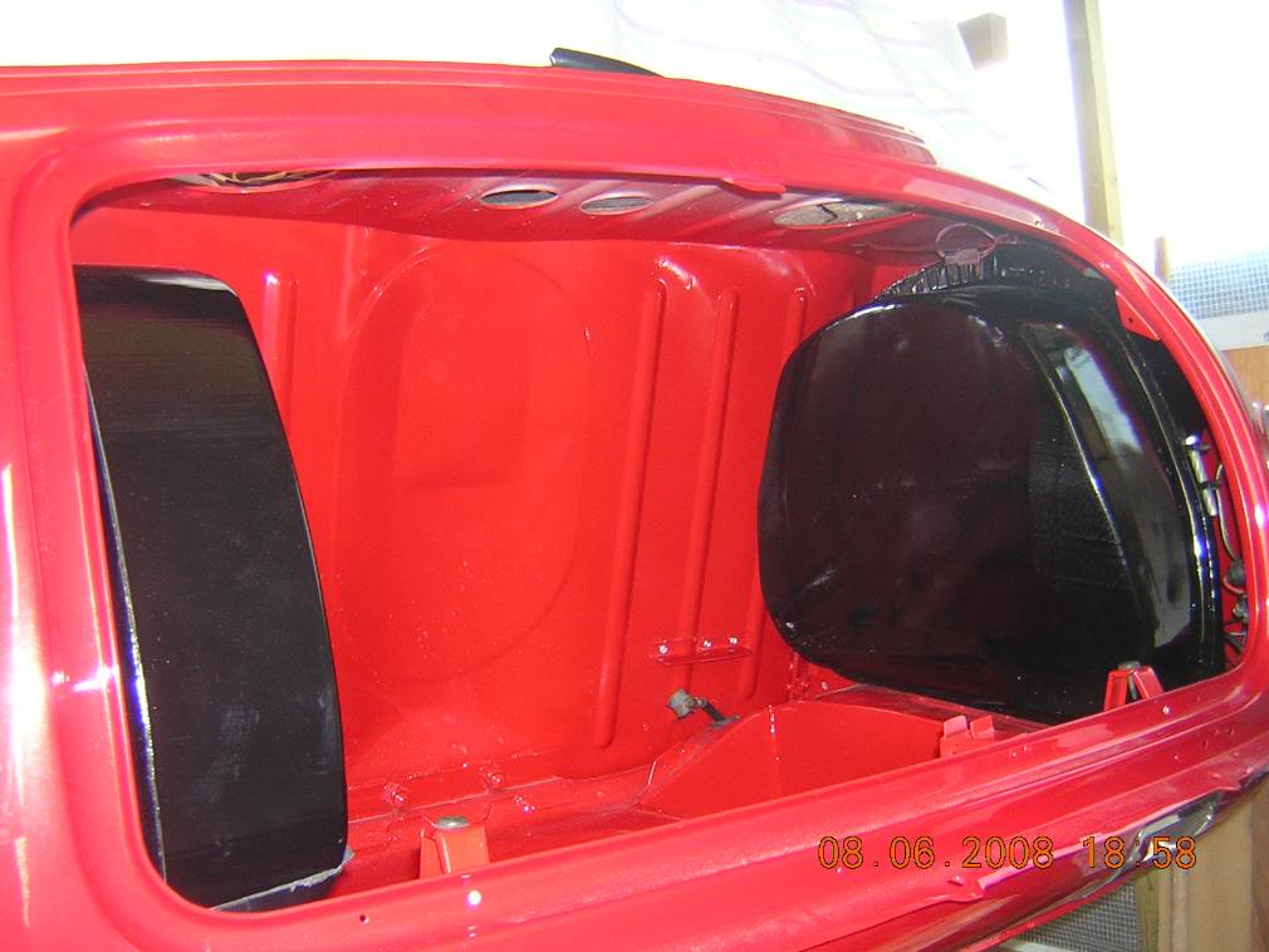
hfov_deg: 51.3
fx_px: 1320
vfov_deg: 39.7
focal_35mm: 36
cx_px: 634
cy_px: 476
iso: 206
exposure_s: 1/60.1
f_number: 2.6
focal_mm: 4.7
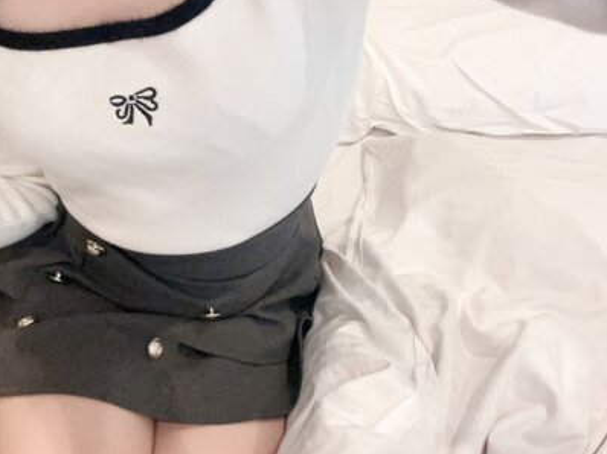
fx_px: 648
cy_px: 238
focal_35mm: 37
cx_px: 192
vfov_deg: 38.6
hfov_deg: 49.1
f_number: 2.2
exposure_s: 1/60
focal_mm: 2.71
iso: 320
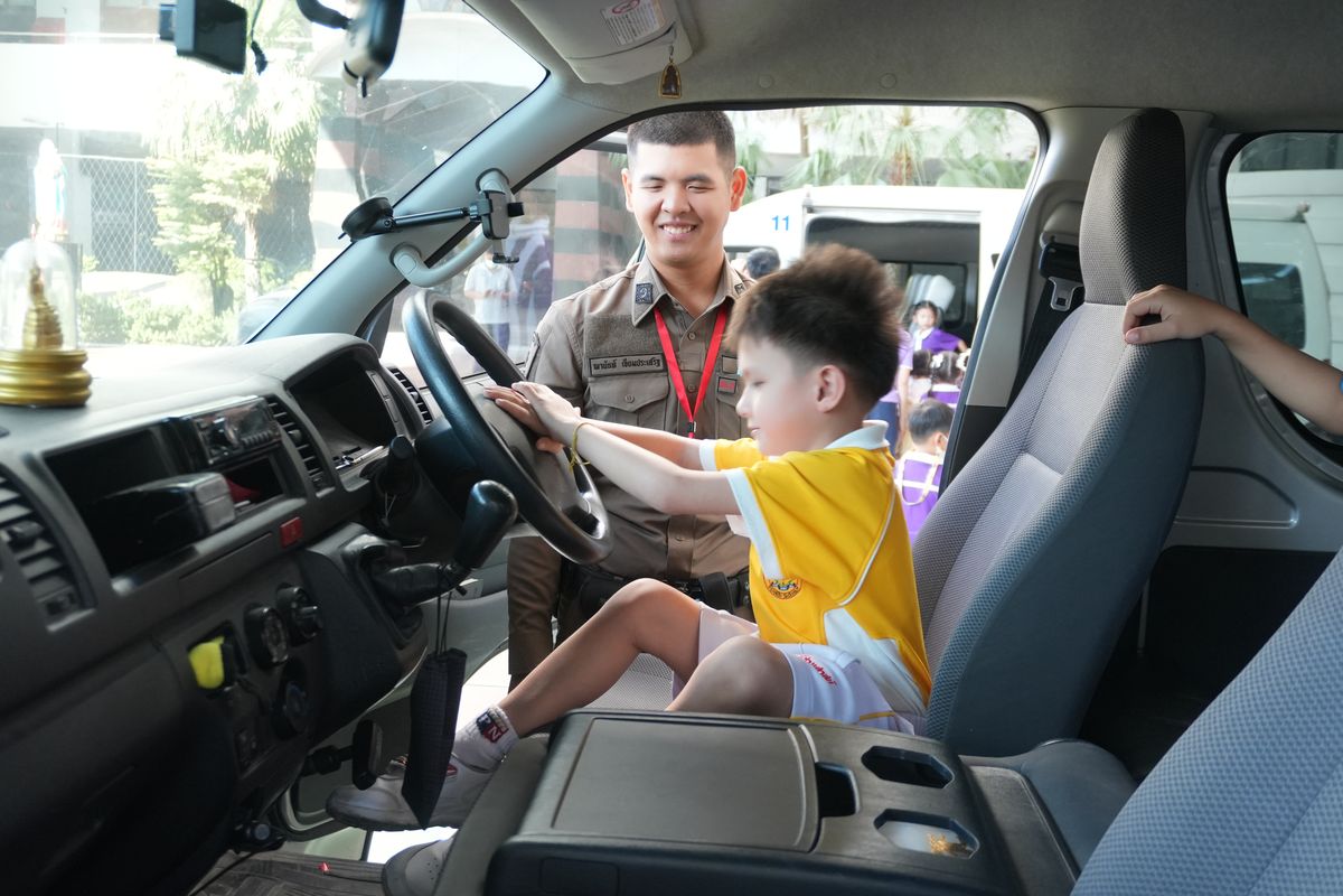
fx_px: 1343
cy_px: 448
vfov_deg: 36.9
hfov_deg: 53.1
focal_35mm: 36
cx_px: 672
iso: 1000
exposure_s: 1/100
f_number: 4.5
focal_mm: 24
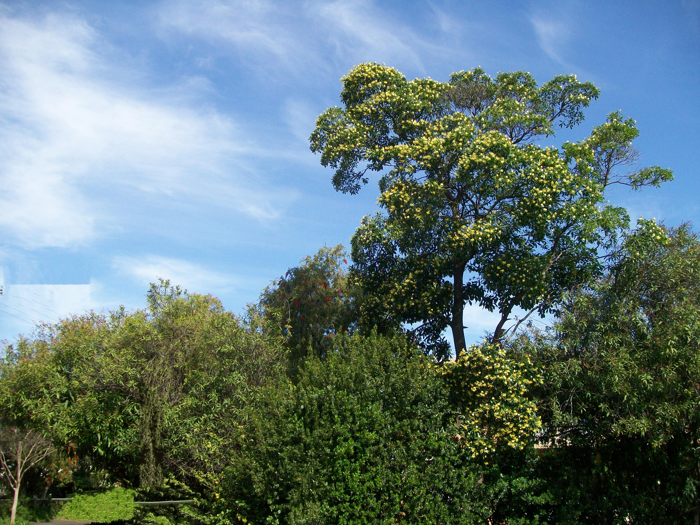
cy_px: 262
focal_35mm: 34
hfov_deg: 54.0
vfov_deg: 41.8
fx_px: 688
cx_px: 350
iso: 64
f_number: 2.7
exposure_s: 1/800
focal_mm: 6.1
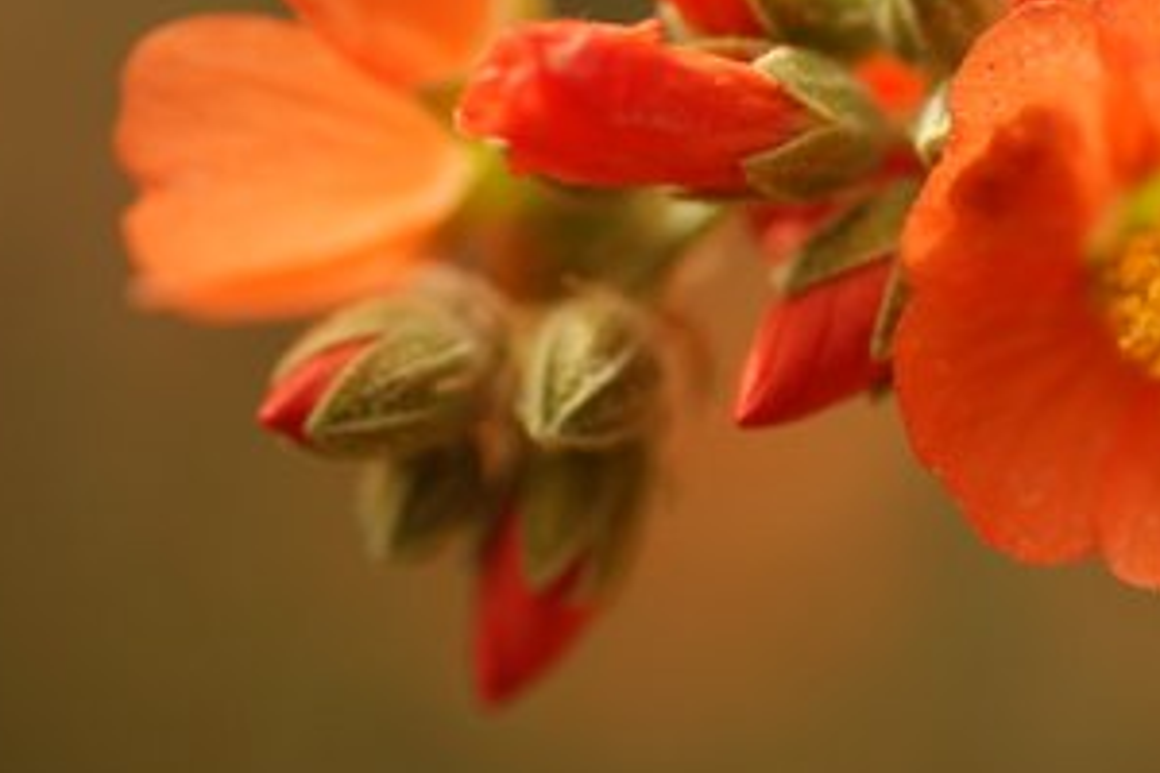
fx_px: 4027
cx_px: 909
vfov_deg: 11.0
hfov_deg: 16.3
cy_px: 230
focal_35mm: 125
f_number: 2.8
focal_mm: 50
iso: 100
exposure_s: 1/1000
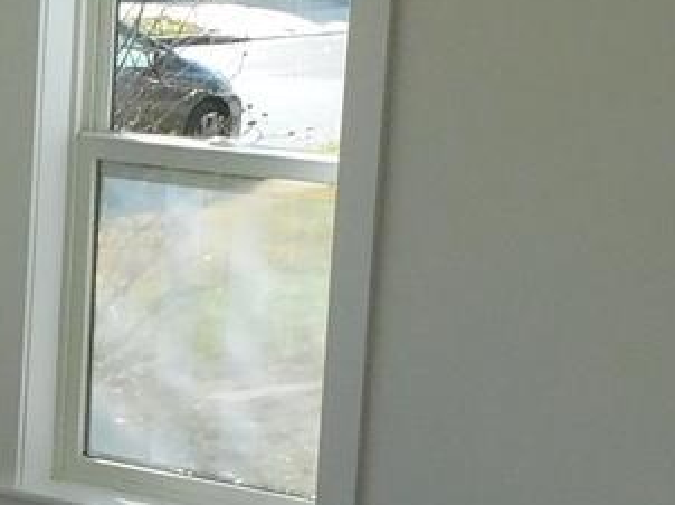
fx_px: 3040
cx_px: -161
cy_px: 485
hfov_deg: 12.3
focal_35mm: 156
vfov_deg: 9.4
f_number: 3
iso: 125
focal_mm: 4
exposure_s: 1/320
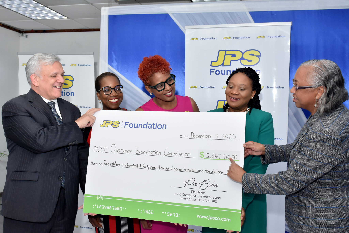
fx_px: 349
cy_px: 116
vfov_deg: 36.9
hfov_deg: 53.1
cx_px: 174
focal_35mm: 36
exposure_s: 1/160
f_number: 7.1
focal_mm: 24
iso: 1000
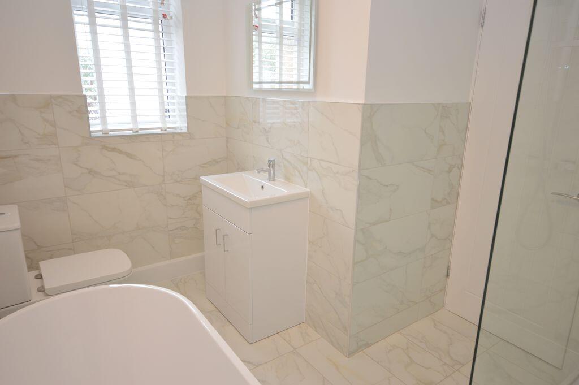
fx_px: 386
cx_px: 290
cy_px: 192
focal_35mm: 24
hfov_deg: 73.8
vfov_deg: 53.1
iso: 400
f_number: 5
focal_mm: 16
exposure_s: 1/100
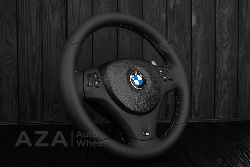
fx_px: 365
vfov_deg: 25.8
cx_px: 125
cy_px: 84
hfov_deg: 37.8
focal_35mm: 52
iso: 500
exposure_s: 1/125
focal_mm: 35
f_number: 6.3
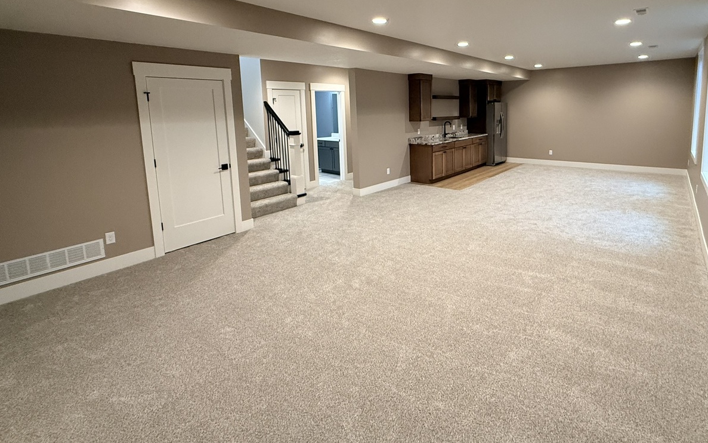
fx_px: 347
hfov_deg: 90.1
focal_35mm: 18
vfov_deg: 63.4
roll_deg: +1.3
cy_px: 149
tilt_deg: -6.6
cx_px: 419
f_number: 2.2
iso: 400
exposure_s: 1/60
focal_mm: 2.22
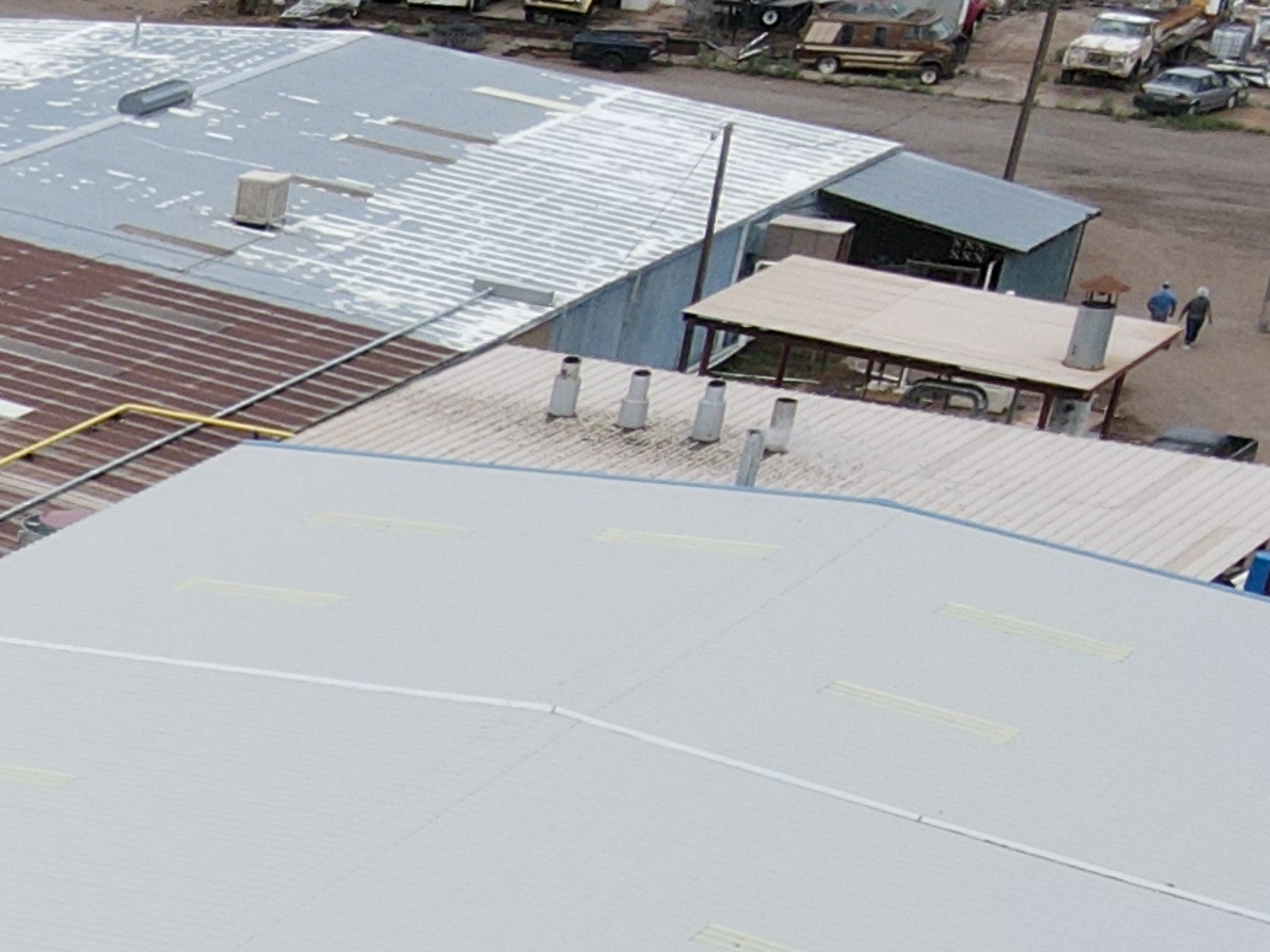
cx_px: -1309
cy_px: 1478
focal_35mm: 110
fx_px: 4036
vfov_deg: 12.7
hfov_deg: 14.6
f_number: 2.8
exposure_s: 1/500
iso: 100
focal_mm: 4.5
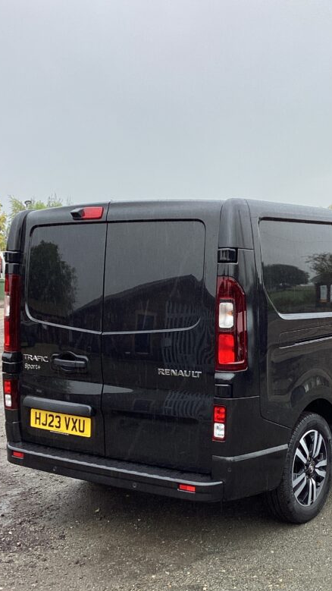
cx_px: 243
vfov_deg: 44.4
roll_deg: +1.3
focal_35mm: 46
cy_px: 348
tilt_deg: -6.7
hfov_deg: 25.7
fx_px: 720
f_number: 2.4
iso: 25
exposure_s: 1/141
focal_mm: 3.3
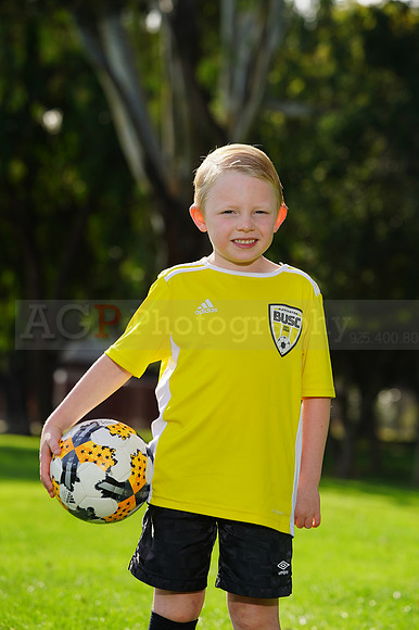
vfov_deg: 10.3
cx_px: 210
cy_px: 315
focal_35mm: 200
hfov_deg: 6.9
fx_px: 3496
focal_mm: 200
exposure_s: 1/200
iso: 100
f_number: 8
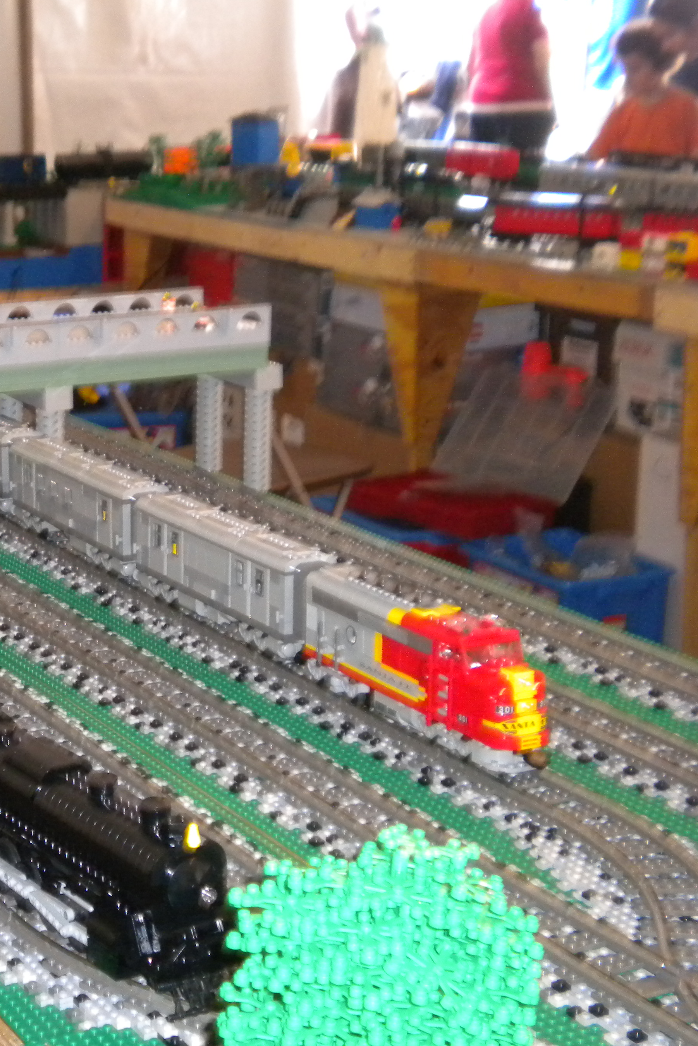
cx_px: 16
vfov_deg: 27.7
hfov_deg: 18.2
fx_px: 2123
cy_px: 518
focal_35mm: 73
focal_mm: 9.3
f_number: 3.9
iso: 400
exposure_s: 1/30
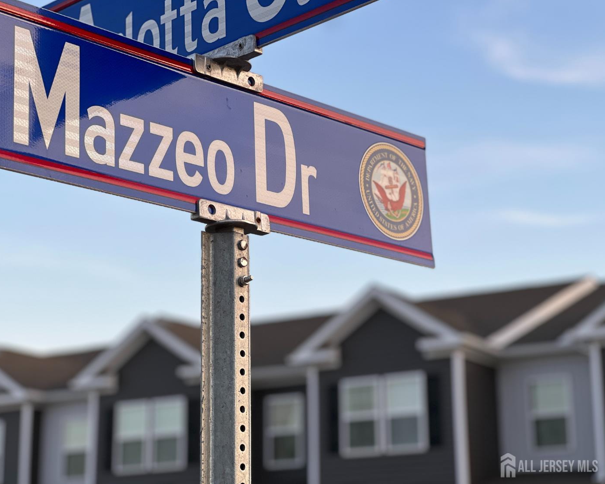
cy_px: 240
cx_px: 282
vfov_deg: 18.9
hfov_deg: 23.6
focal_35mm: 81
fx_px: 1450
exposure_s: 1/121
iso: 50
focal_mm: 9
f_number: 2.8
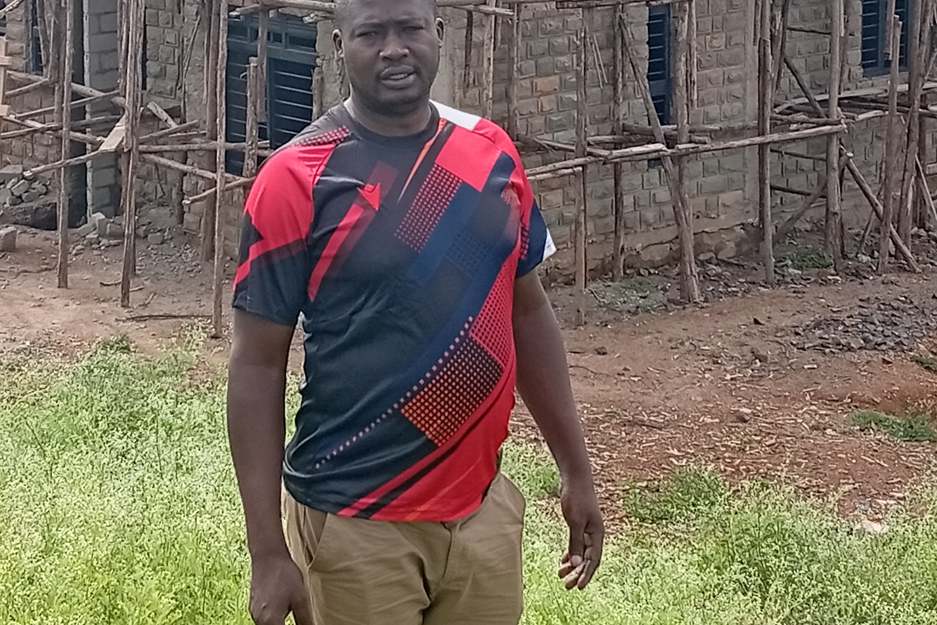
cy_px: -17
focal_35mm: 87
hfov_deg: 23.3
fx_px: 2265
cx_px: 388
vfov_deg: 15.4
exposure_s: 1/230
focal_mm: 3.98
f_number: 1.8
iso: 50
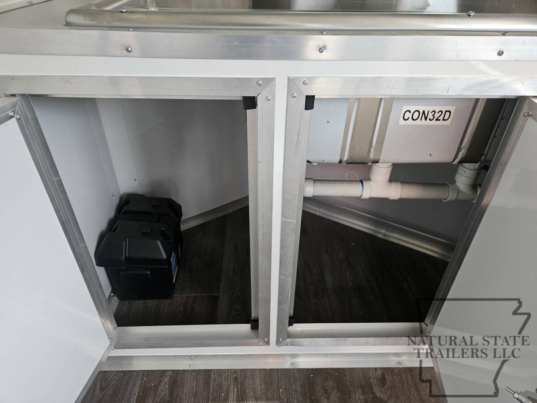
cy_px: 202
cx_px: 268
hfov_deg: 73.9
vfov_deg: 58.9
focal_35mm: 23
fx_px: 357
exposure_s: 1/120
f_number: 1.8
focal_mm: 5.4
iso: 320
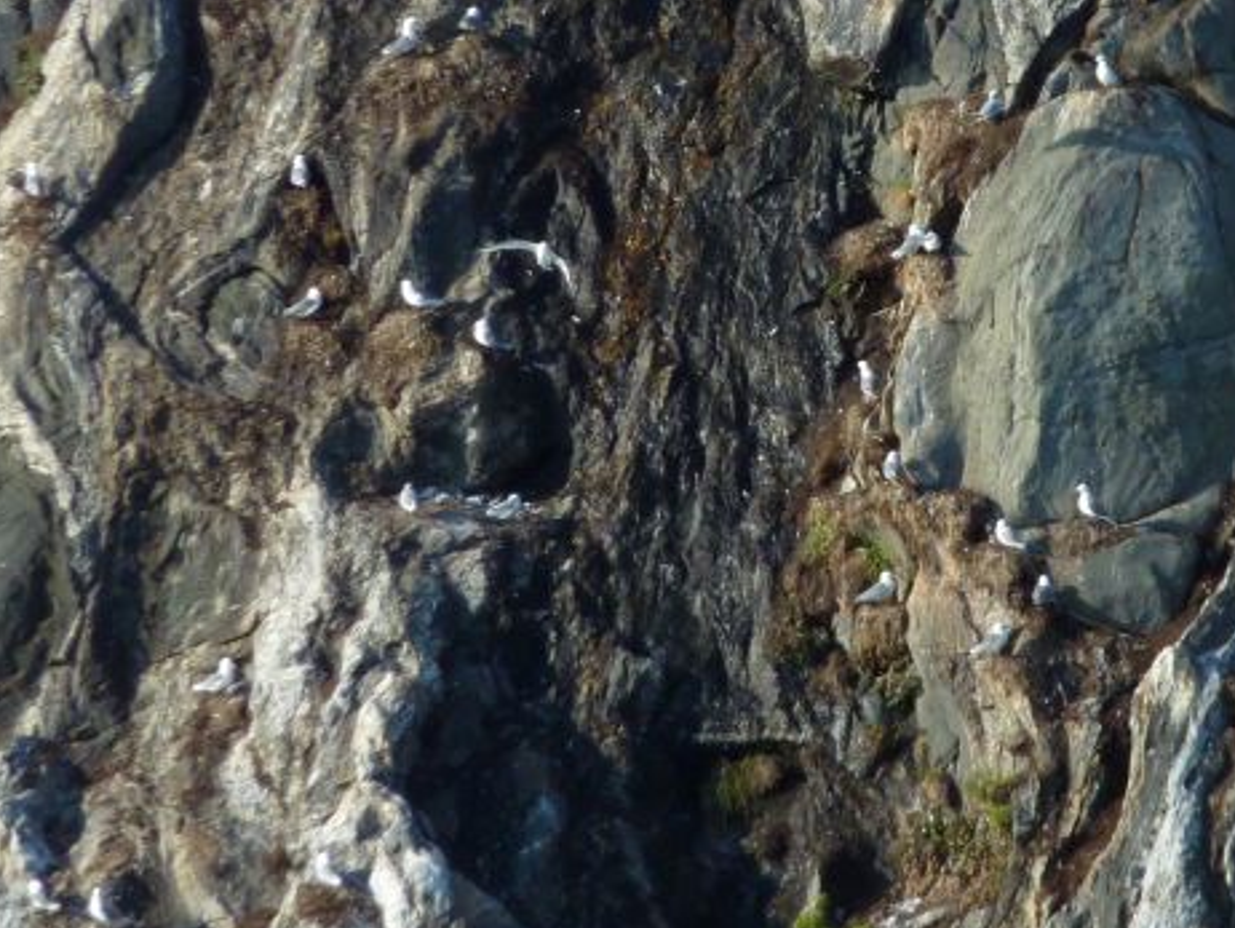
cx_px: 968
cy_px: 201
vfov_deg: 2.9
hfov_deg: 3.8
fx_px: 18526
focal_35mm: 519
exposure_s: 1/500
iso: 160
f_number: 4.9
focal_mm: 49.2
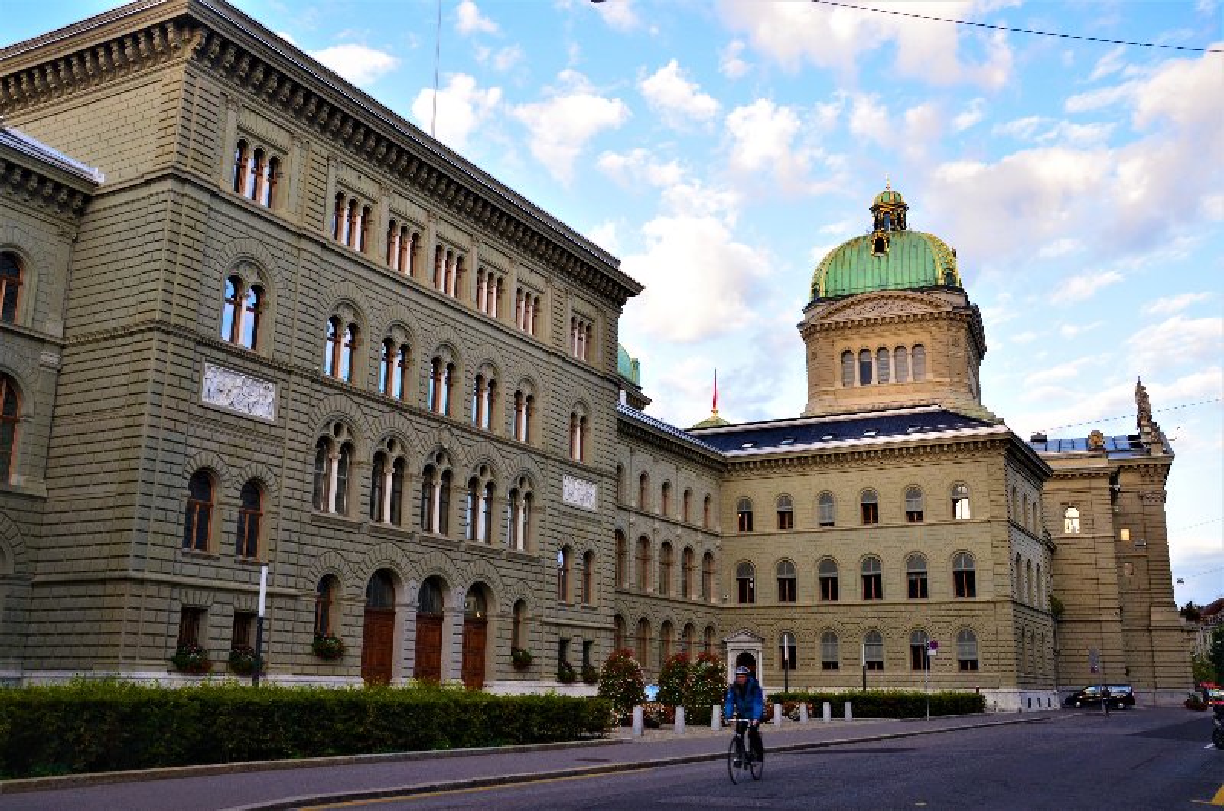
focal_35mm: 36
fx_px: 1222
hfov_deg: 53.2
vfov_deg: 36.7
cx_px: 612
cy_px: 406
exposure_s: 1/60
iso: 400
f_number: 8
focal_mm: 24
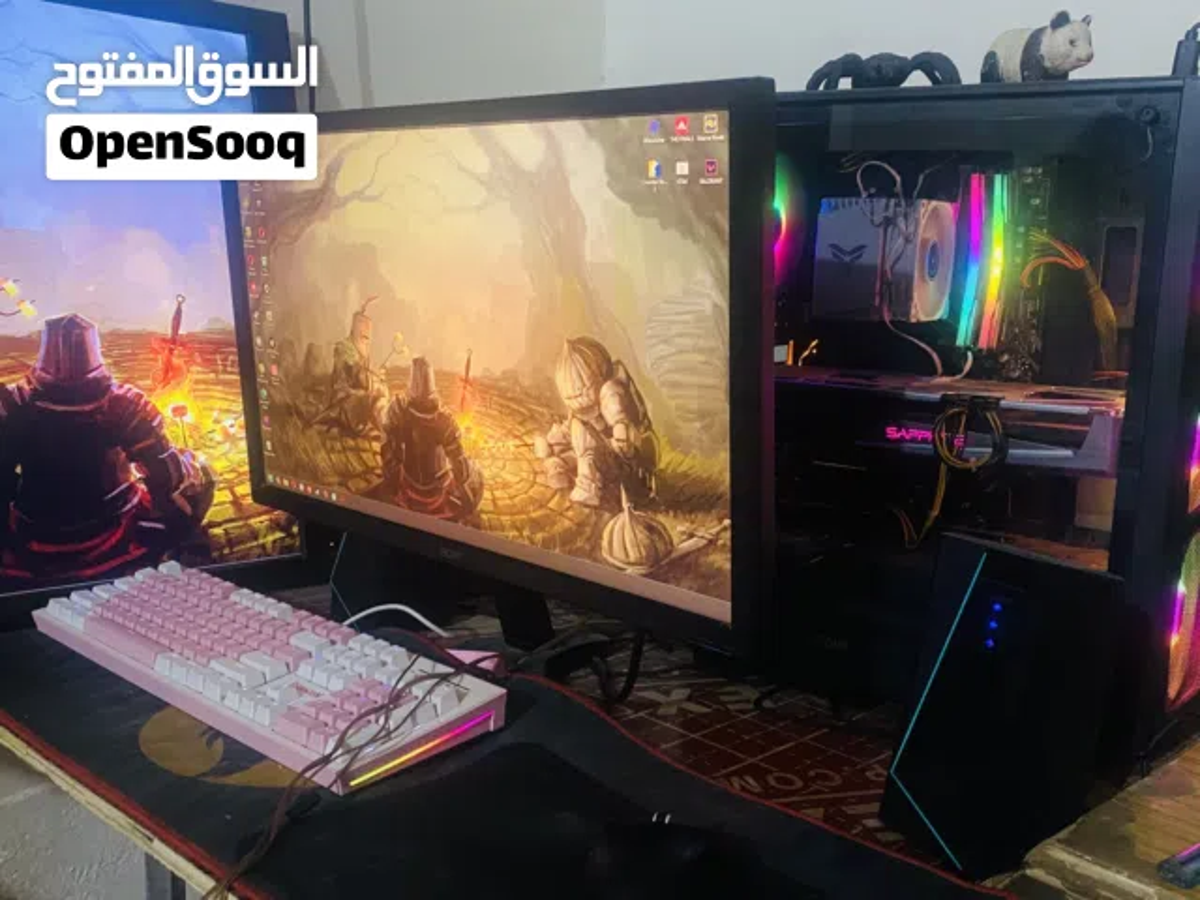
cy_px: 450
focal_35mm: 26
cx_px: 600
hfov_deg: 67.3
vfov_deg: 53.1
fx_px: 901
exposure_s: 1/40
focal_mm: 4.25
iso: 500
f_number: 1.8
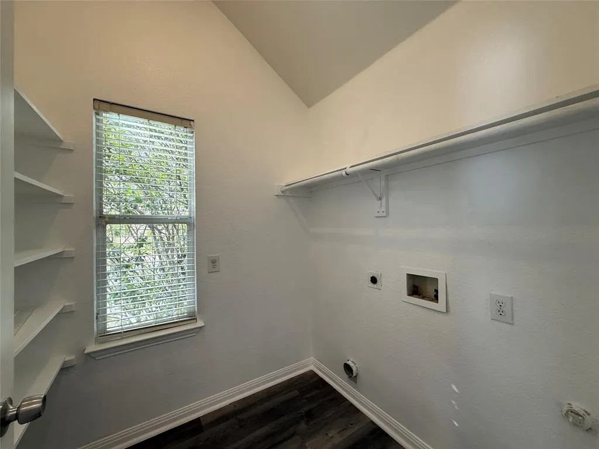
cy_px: 224
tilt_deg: +0.1
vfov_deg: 85.7
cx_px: 300
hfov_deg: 102.1
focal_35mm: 14
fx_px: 242
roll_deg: +0.5
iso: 160
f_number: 2.2
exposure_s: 1/120
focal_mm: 2.22
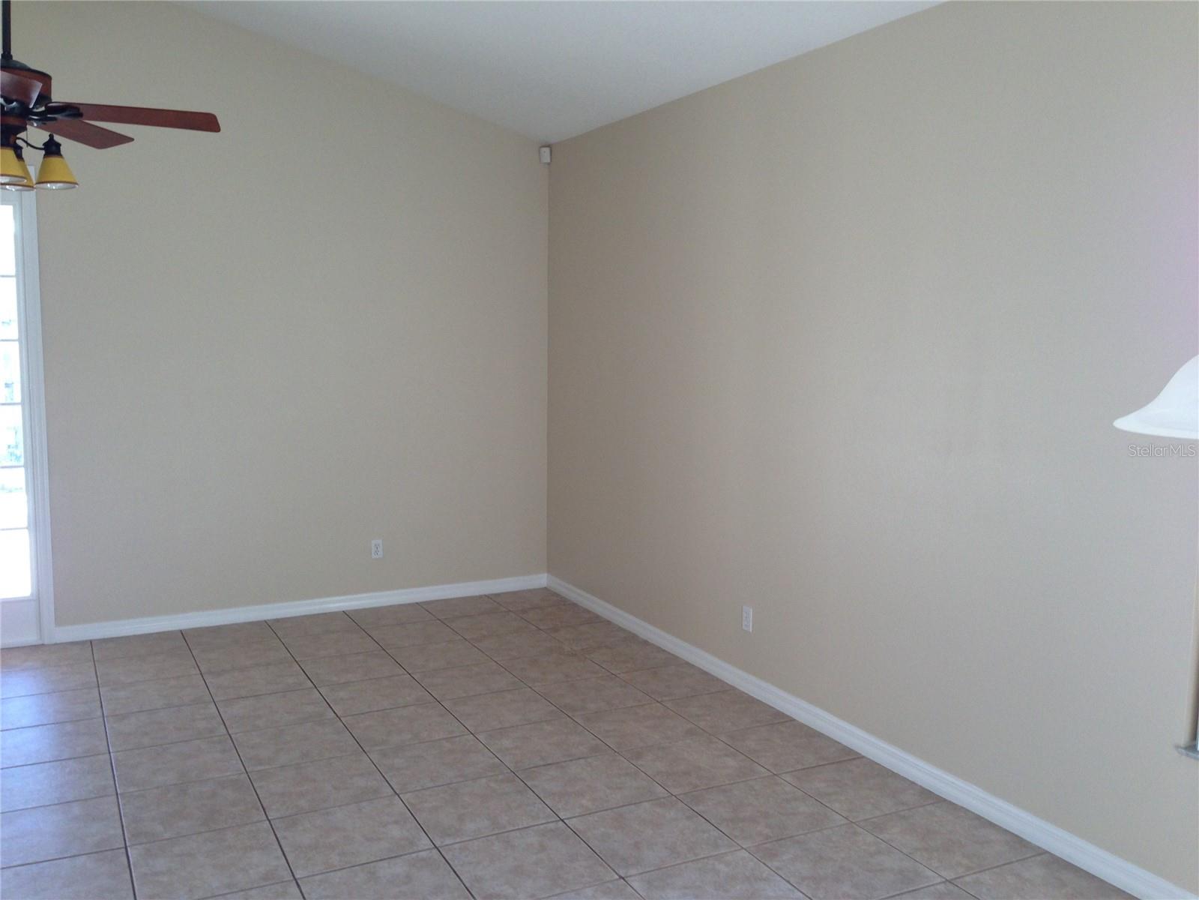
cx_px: 600
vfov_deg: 42.9
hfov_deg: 55.4
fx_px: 1143
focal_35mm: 33
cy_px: 450
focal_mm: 4.13
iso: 80
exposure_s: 1/120
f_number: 2.4
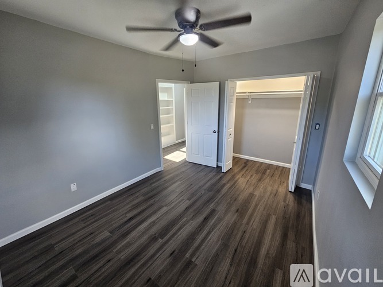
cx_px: 192
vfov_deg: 89.9
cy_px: 144
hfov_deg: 106.2
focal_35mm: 13
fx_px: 144
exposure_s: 1/60
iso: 250
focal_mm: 2.2
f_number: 2.2
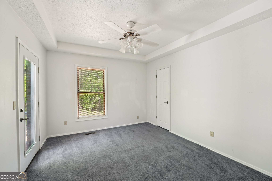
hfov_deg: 104.3
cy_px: 90
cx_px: 136
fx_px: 106
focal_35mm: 14
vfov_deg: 81.2
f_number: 8
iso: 320
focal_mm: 14
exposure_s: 1/10
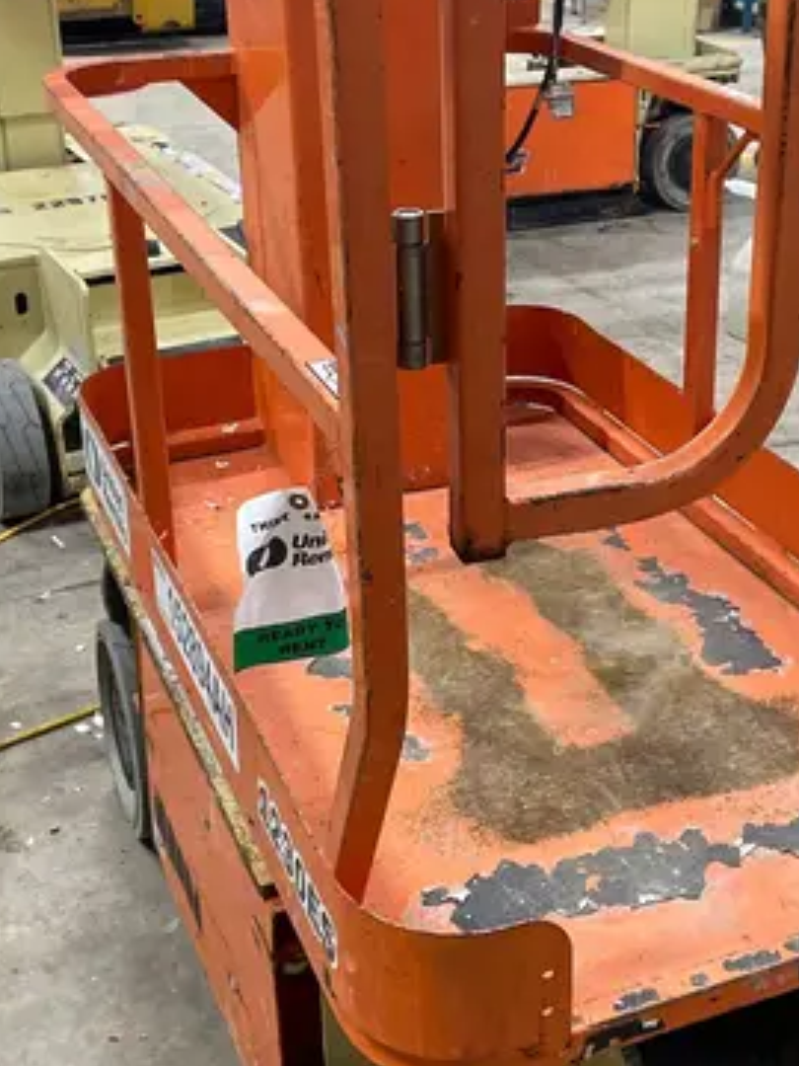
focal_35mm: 53
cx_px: 500
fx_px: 1631
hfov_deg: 27.4
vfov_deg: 36.1
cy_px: 449
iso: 250
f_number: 1.6
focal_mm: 4.2
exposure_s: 1/60
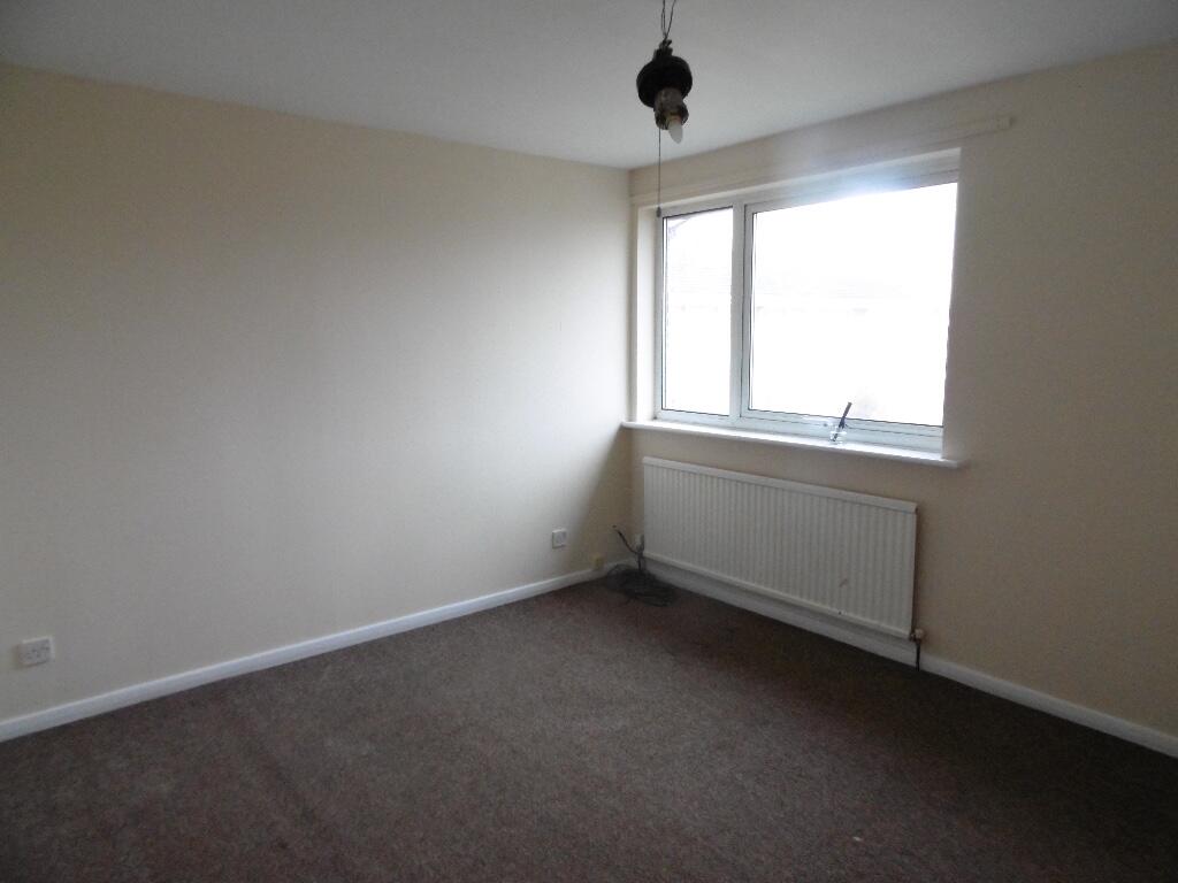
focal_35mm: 22
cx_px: 589
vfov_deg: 61.1
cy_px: 442
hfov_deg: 76.4
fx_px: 749
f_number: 3
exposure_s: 1/60
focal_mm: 4
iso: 320
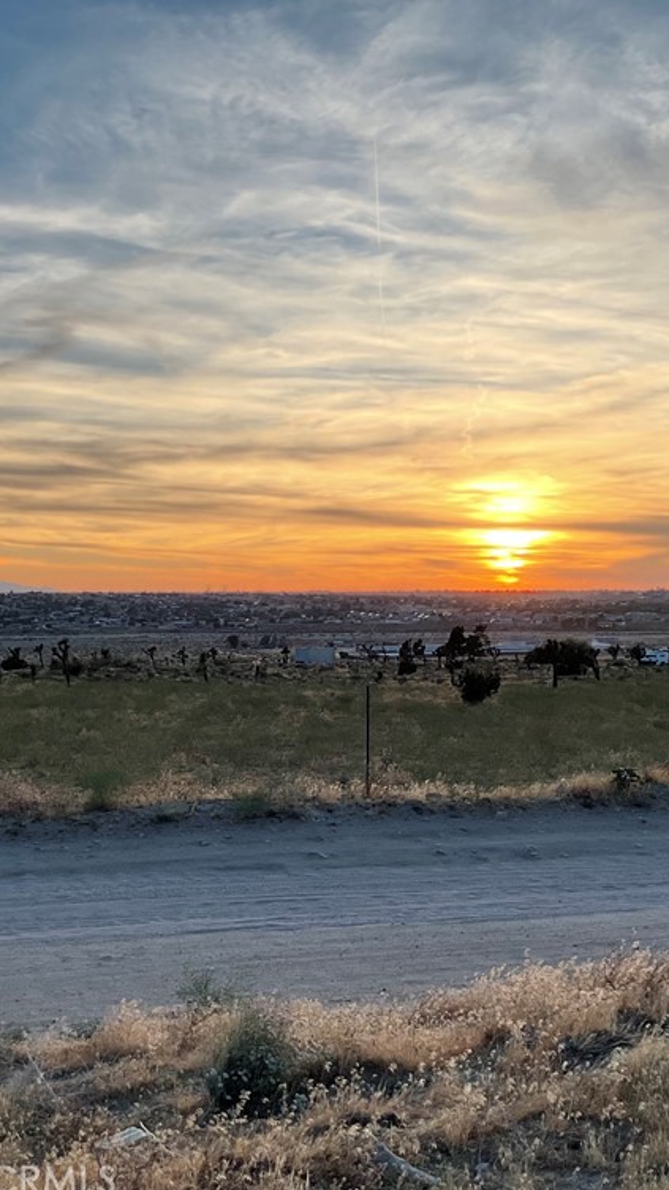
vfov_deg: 47.4
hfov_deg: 27.7
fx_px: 1356
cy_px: 595
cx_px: 354
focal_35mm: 43
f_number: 1.8
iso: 25
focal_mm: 3
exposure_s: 1/450
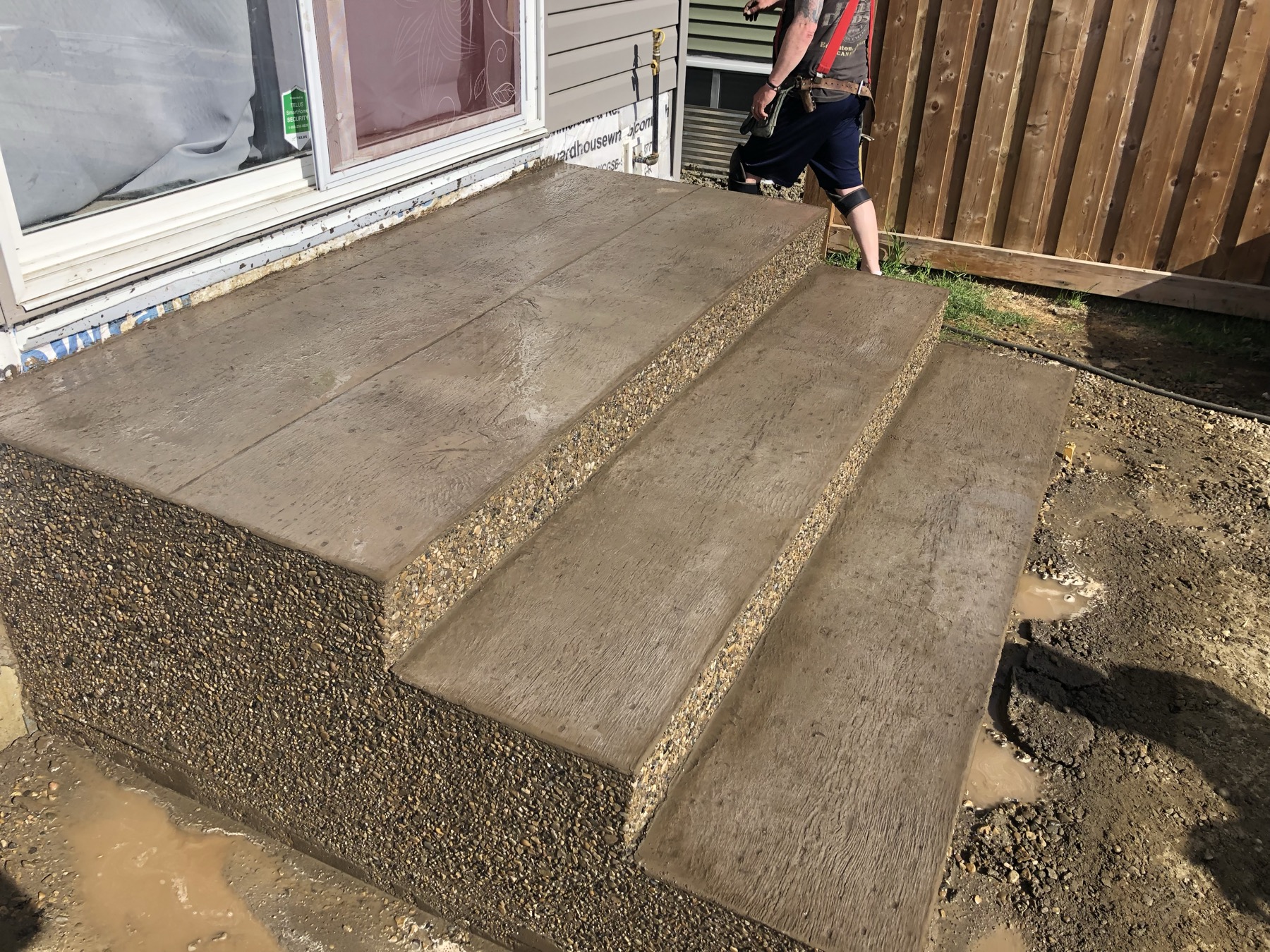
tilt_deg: -27.7
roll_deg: -1.6
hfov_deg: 63.4
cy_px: 476
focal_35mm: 28
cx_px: 635
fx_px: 1027
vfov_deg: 49.7
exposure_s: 1/1473
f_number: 1.8
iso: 20
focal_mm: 3.99
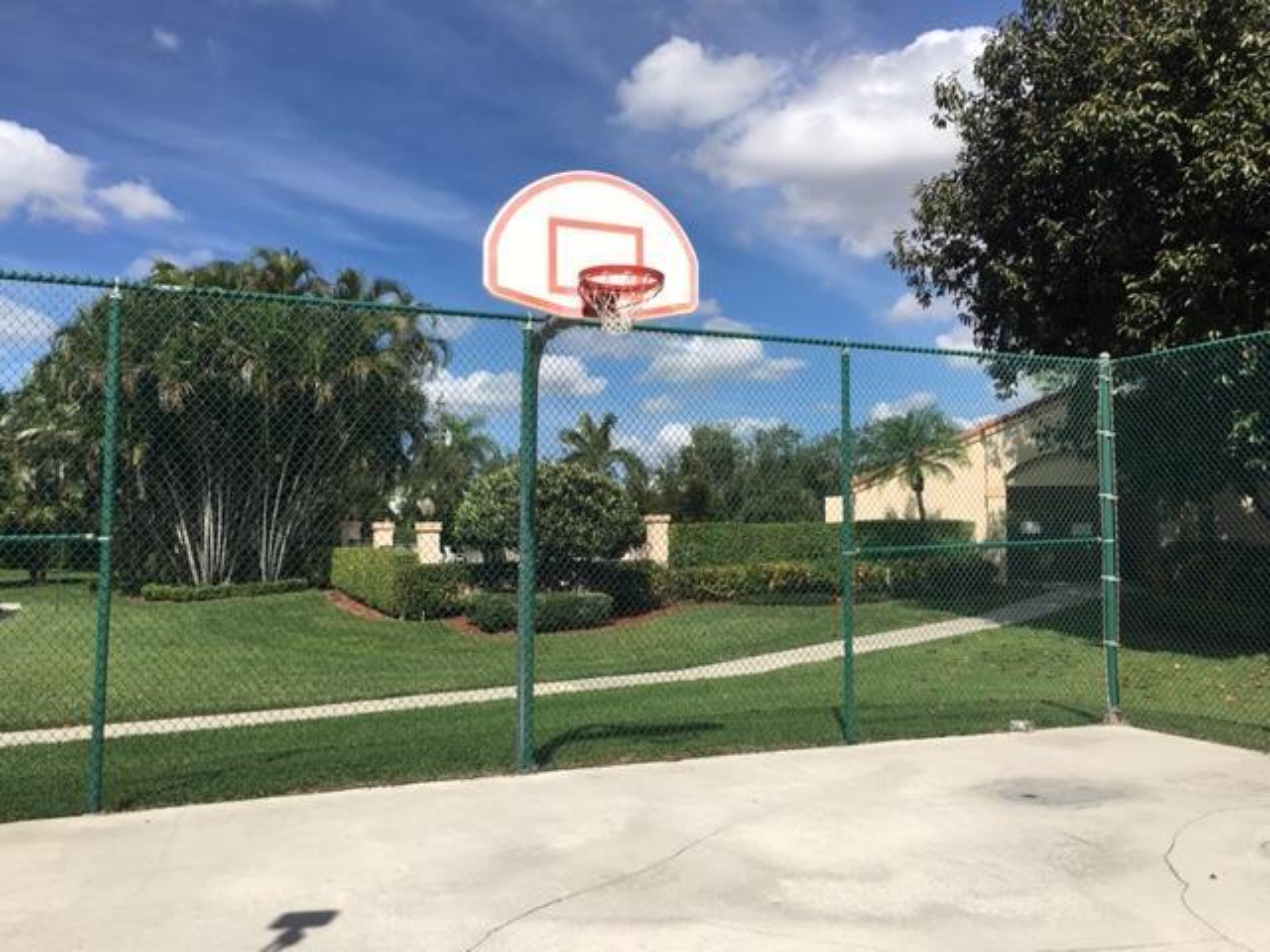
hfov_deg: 61.7
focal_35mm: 29
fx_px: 1064
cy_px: 476
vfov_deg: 48.2
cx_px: 635
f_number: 2.2
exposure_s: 1/2564
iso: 25
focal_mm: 4.15
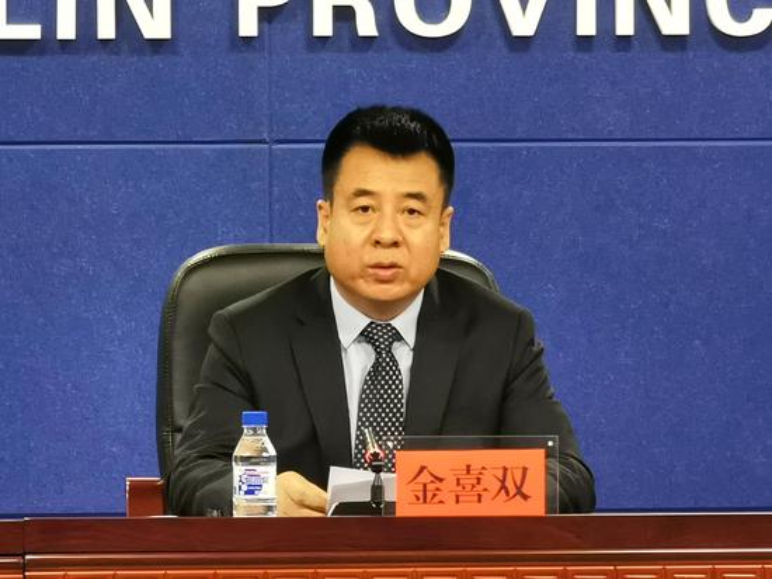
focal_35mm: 247
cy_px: 290
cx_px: 386
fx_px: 5506
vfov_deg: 6.0
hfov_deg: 8.0
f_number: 3.4
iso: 320
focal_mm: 14.46
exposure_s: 1/33.3
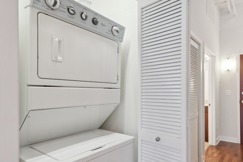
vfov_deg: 57.0
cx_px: 157
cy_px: 93
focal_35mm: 22
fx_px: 148
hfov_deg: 76.6
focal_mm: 16
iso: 320
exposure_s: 1/3.33
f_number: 8
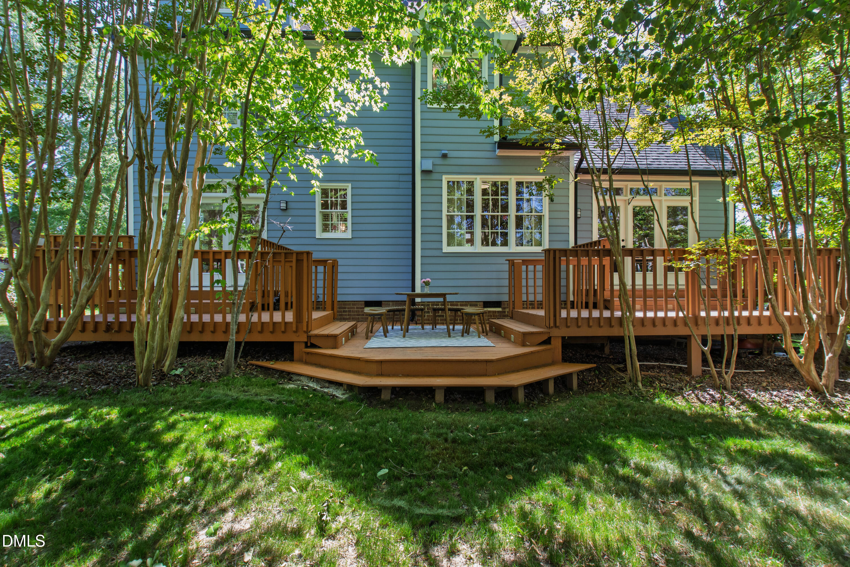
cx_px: 425
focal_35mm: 15
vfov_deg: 77.3
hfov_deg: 100.4
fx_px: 354
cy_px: 284
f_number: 8
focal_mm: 10
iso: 100
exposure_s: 1/20
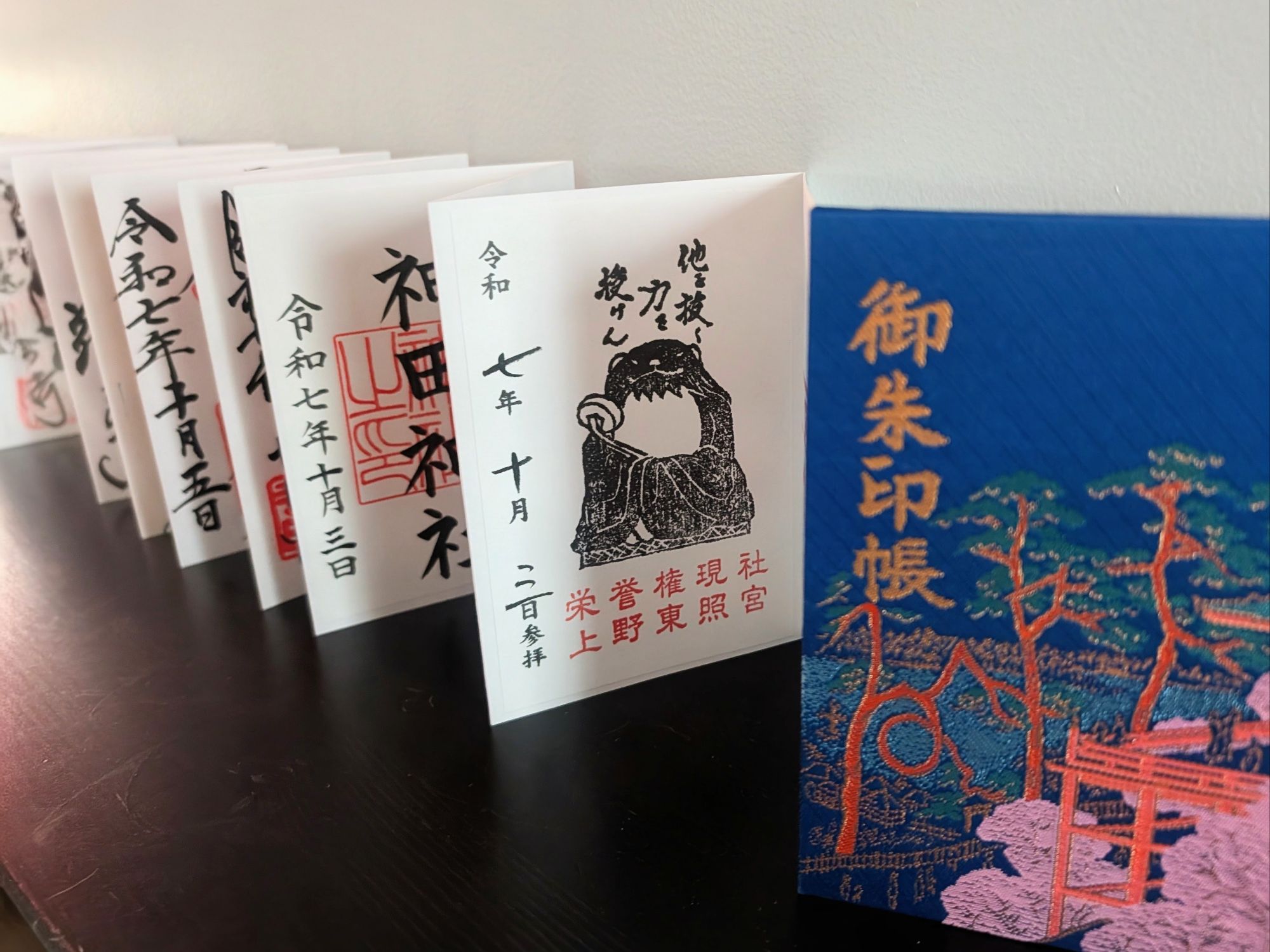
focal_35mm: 24
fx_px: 881
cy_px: 476
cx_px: 635
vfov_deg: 56.8
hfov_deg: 71.6
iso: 1318
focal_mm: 6.9
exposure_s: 1/37.1
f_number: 1.68
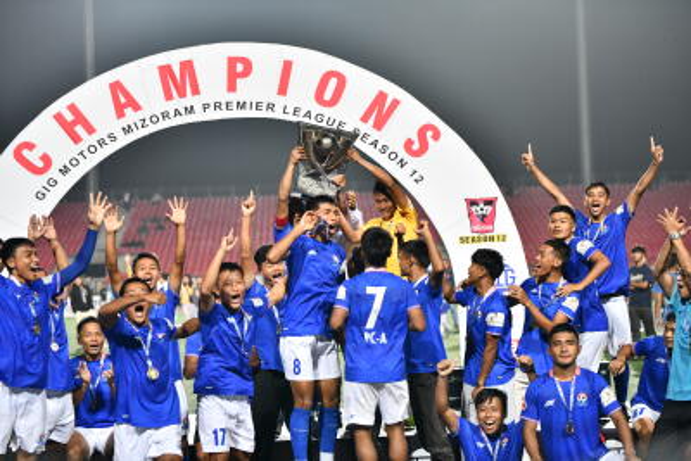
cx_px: 346
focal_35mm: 86
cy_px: 230
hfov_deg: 23.6
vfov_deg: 15.9
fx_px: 1651
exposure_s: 1/800
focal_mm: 86
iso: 1600
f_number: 2.8
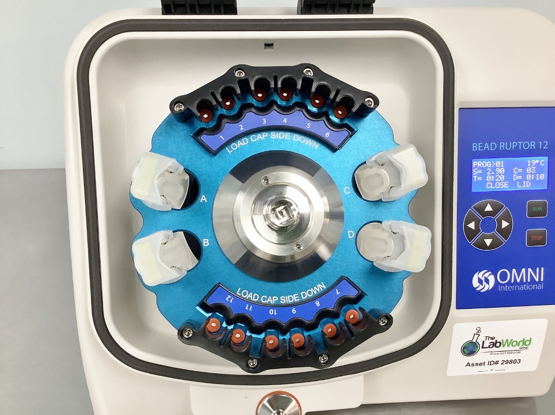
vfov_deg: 45.4
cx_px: 278
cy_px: 208
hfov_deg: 58.4
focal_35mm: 31
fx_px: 497
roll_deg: -2.0
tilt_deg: -33.9
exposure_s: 1/60
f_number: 2.4
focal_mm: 3.3
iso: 200
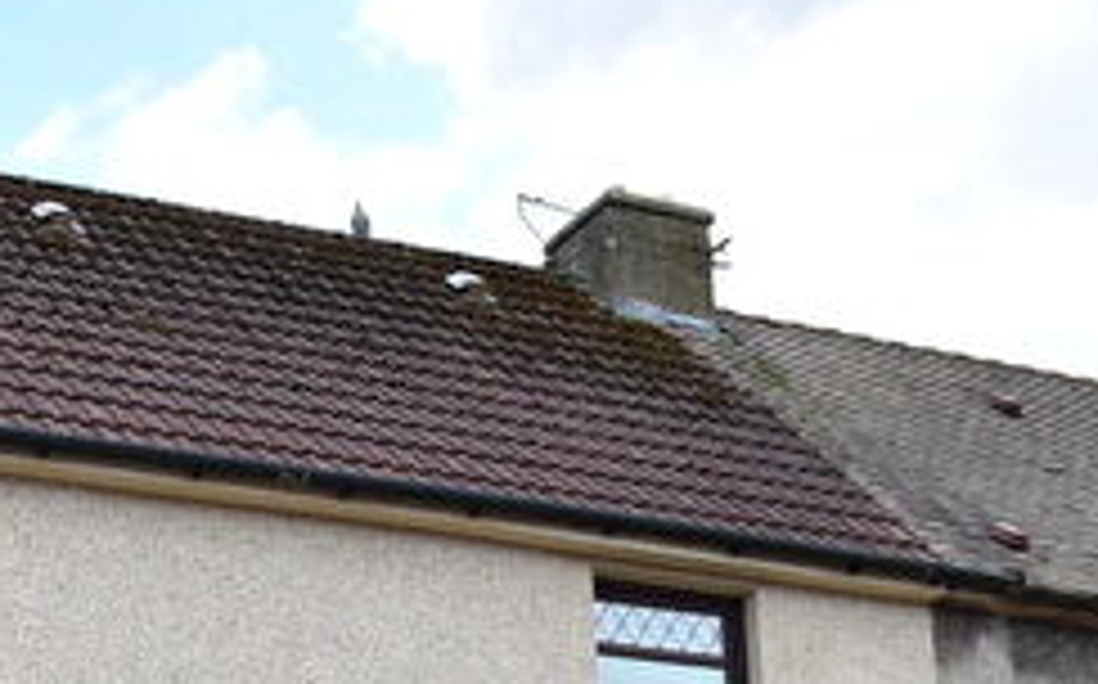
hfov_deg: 25.1
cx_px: 40
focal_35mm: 79
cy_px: 988
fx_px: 2362
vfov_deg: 15.4
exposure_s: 1/200
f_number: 5
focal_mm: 18
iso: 100
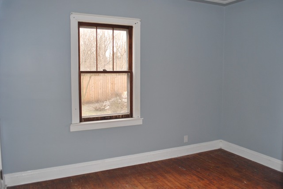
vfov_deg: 43.7
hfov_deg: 61.9
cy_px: 94
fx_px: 236
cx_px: 142
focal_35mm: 30
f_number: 3.8
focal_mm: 20
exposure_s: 1/60
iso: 200
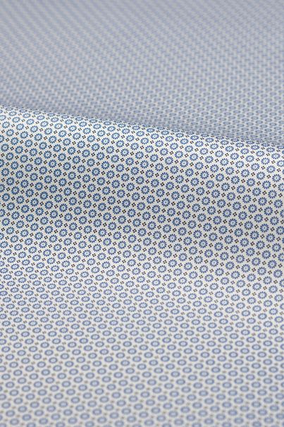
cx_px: 142
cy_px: 214
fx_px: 1006
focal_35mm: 85
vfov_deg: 23.9
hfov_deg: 16.1
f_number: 8
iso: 160
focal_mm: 85
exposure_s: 1/100
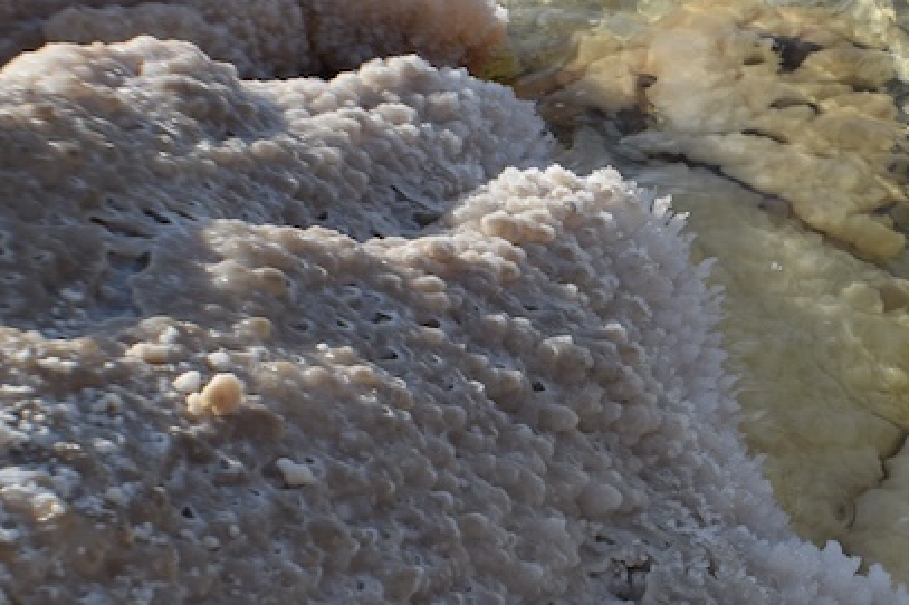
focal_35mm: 91
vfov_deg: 14.9
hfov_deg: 21.0
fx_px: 2297
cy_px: 461
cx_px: 1056
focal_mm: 26
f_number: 8
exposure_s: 1/640
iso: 200
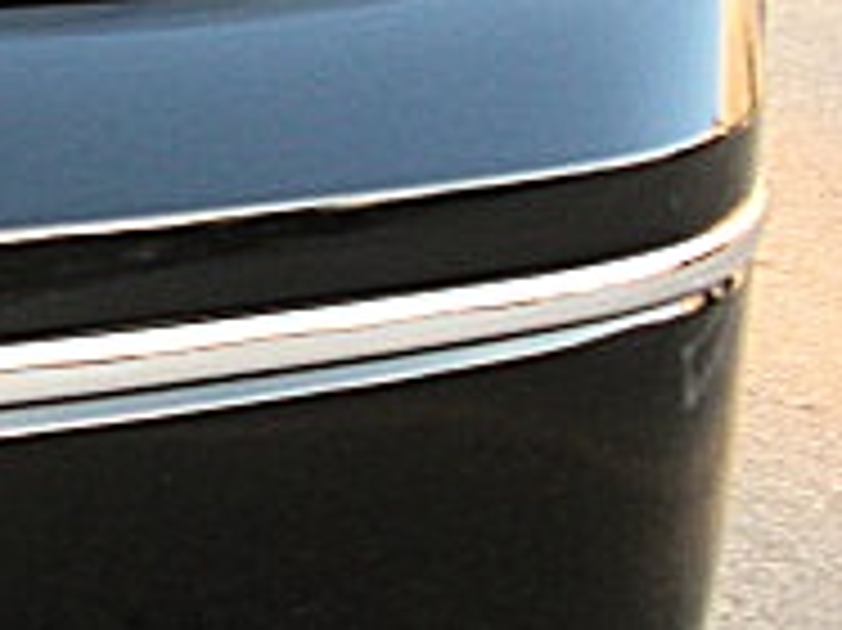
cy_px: 144
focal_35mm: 123
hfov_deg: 14.4
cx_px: -585
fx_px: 2990
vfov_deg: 12.0
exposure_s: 1/60
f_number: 2.8
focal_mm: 6.3
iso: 100
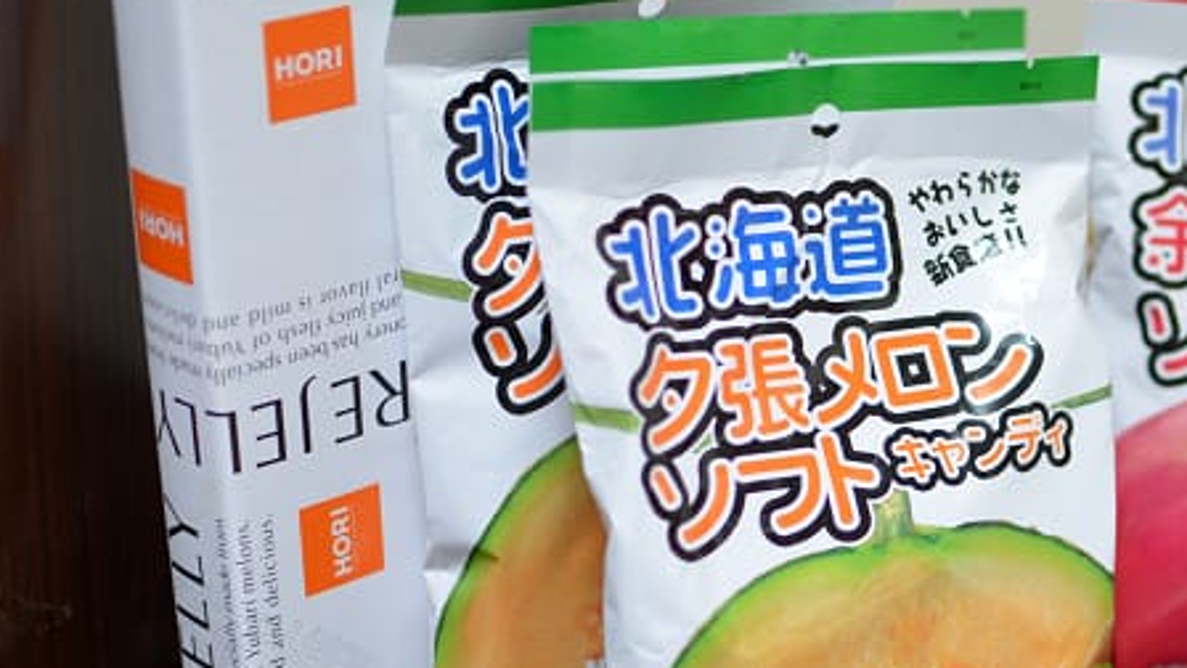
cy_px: 456
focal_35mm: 78
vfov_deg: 15.5
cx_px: 780
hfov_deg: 27.1
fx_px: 2447
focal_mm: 35
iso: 800
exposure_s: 1/100
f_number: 1.8
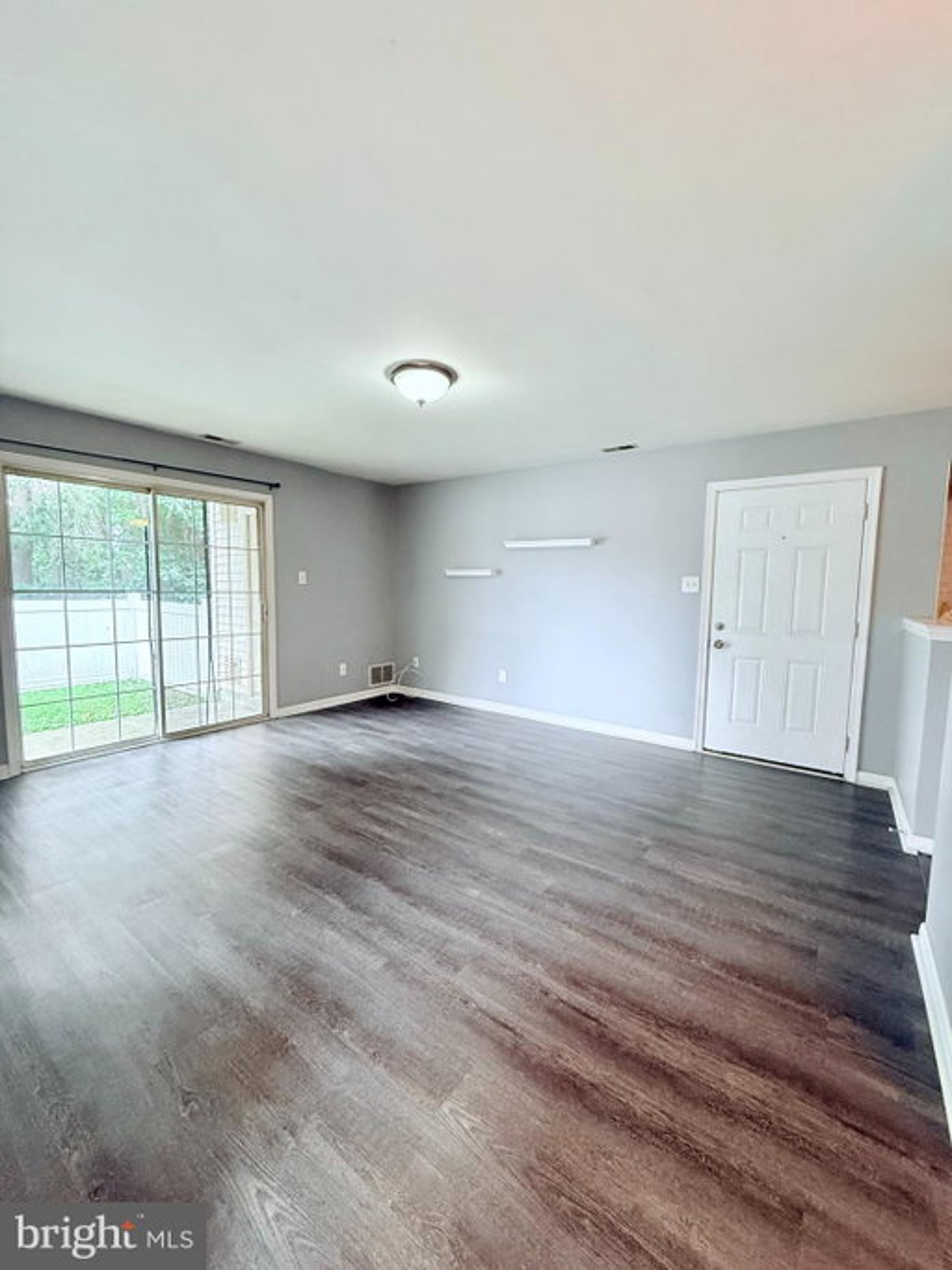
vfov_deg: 102.1
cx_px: 476
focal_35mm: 14
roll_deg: -1.3
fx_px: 514
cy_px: 635
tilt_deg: -4.4
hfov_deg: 85.7
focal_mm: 2.22
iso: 400
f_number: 2.2
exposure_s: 1/81
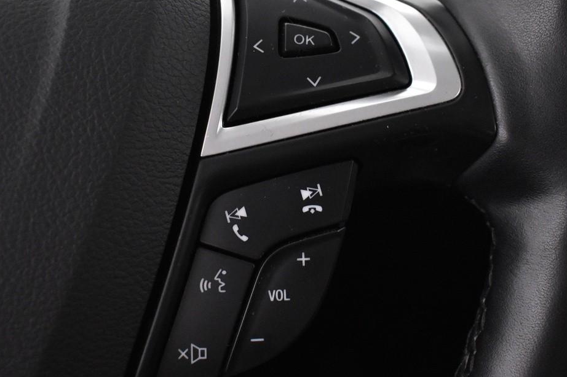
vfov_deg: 23.3
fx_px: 913
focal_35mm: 58
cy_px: 139
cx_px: 296
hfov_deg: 34.5
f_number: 3.8
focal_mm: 22
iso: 3200
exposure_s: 1/30
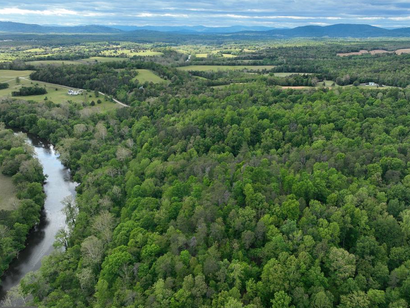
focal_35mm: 27
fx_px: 320
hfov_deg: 65.3
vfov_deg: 51.3
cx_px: 213
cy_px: 152
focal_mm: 12.29
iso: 220
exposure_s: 1/1000
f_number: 2.8
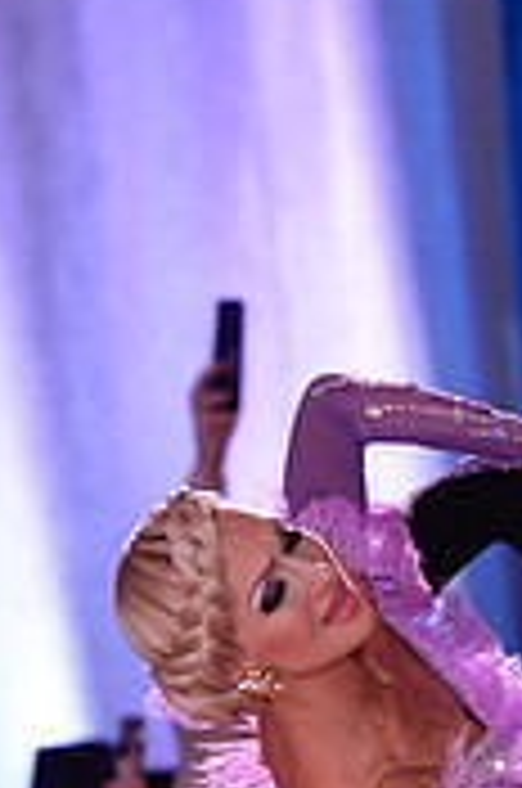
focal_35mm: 597
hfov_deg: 2.3
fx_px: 13035
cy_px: 1022
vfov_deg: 3.5
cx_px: 673
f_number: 4.5
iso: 2000
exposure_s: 1/250
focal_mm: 180
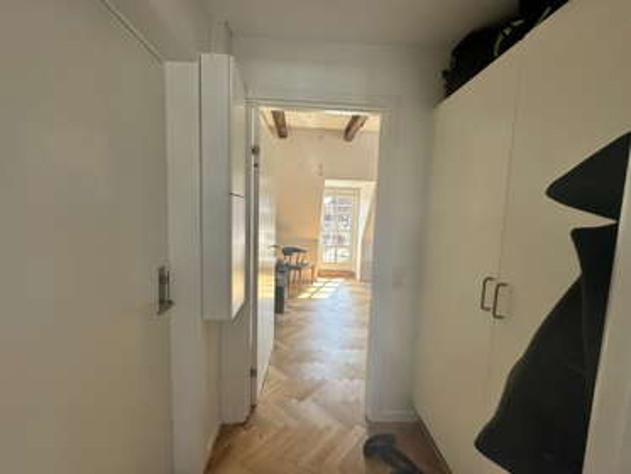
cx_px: 316
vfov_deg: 85.7
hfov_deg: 102.0
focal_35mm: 14
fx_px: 255
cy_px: 237
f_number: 2.2
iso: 40
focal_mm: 2.22
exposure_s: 1/128
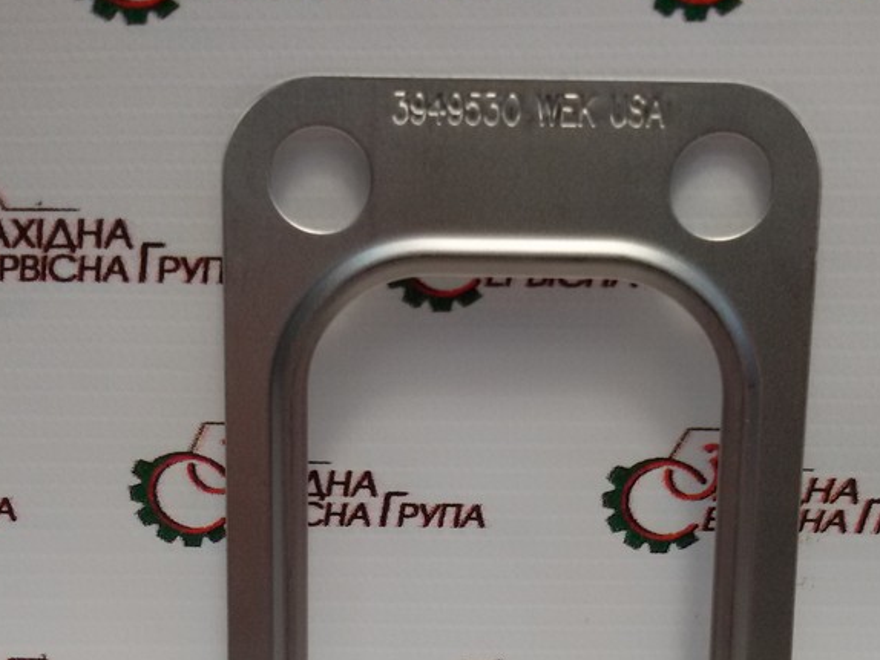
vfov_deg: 26.5
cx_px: 454
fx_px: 1373
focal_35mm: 54
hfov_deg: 35.5
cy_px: 528
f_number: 2.4
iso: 80
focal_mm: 2.93
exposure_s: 1/100
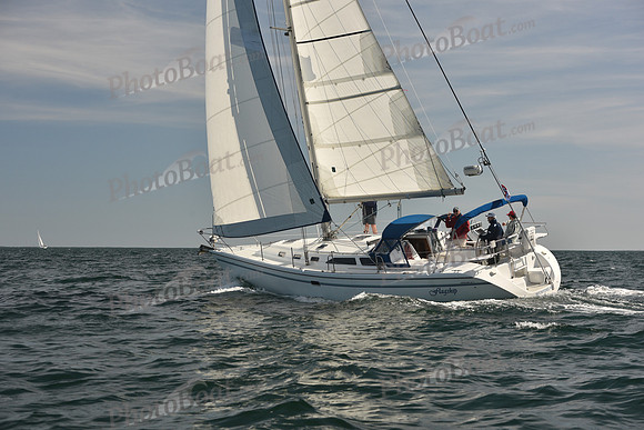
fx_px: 1396
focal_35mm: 78
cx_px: 322
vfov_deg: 17.5
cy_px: 215
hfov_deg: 26.0
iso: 250
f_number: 6.3
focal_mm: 78
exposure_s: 1/640
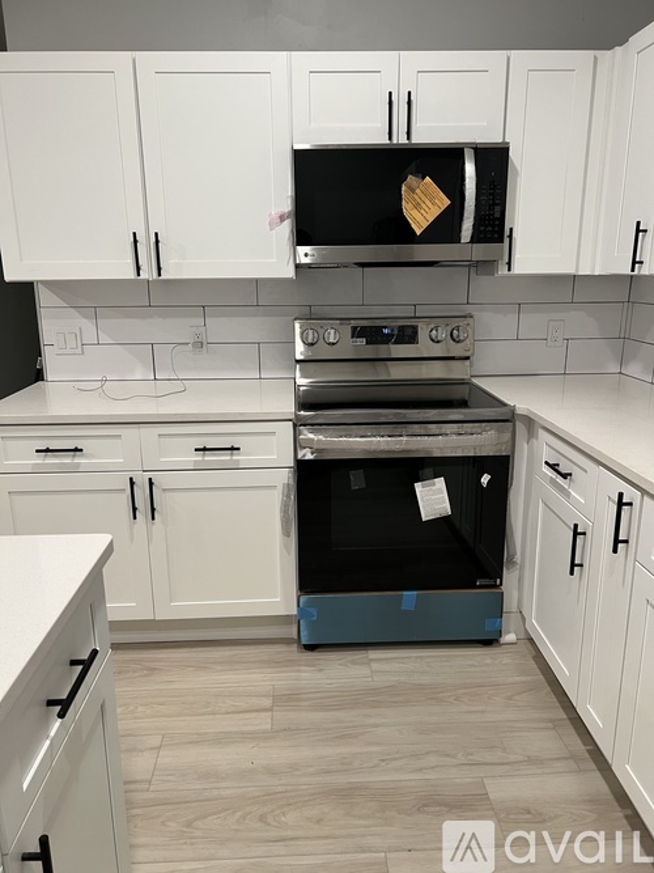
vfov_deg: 67.3
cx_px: 327
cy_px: 436
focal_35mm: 26
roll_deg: +1.3
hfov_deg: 53.0
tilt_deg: -13.8
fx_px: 655
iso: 125
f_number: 1.5
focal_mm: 5.7
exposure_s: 1/60
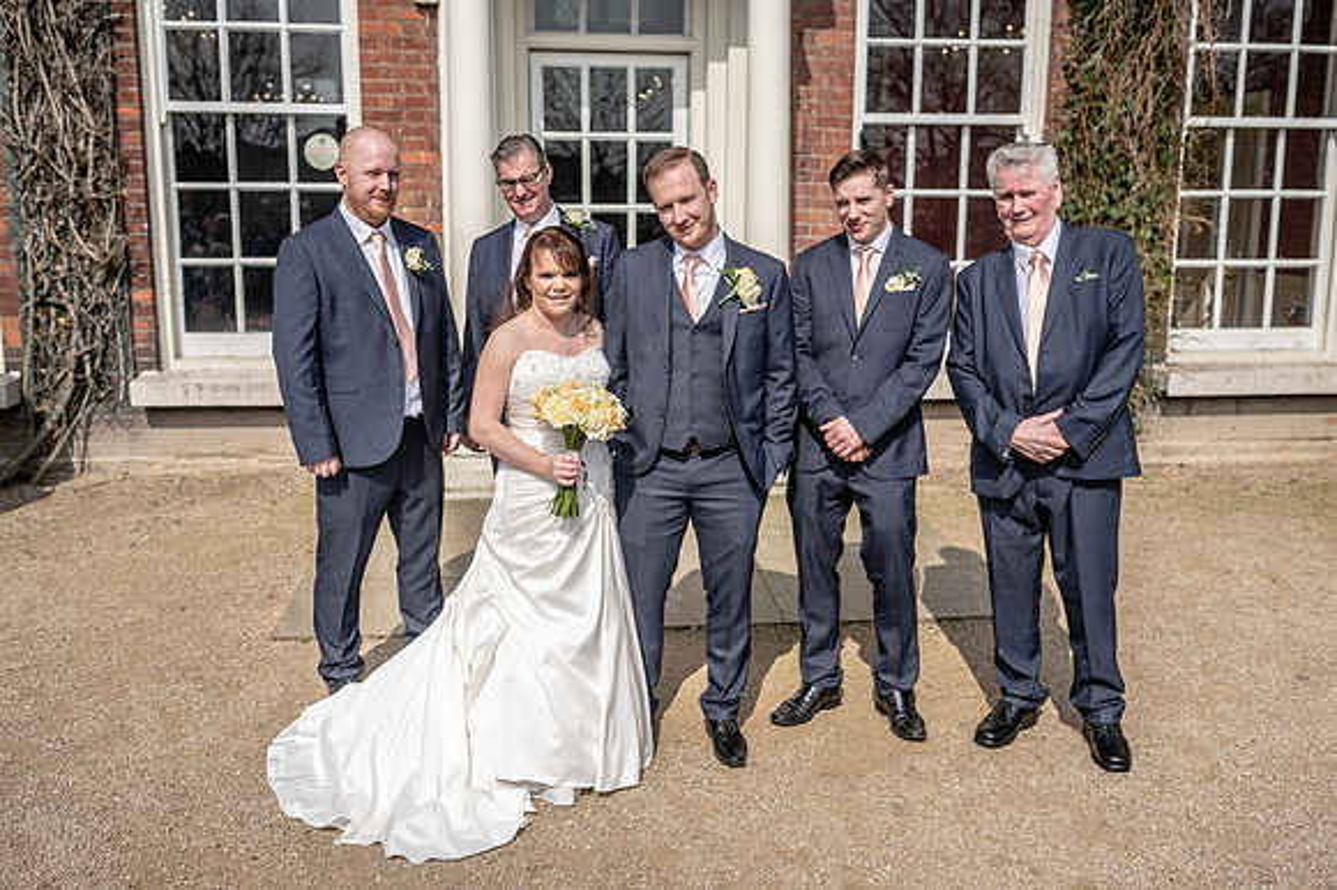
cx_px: 668
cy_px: 445
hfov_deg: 54.5
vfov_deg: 37.8
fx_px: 1299
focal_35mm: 35
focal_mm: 35
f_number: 3.2
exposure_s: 1/2500
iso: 100
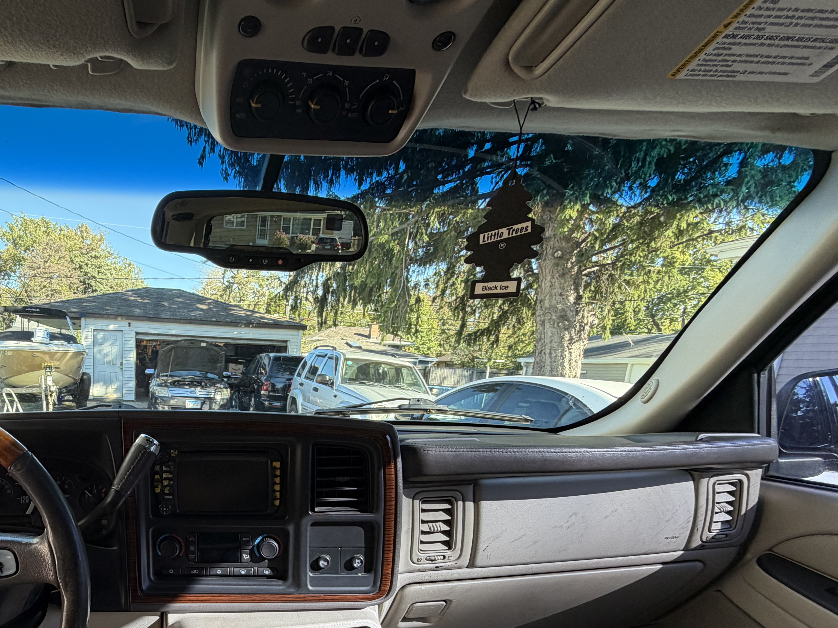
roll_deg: -1.3
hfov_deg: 71.9
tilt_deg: -14.0
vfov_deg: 57.5
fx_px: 533
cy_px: 481
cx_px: 225
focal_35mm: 22
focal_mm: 2.22
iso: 50
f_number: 2.2
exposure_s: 1/139
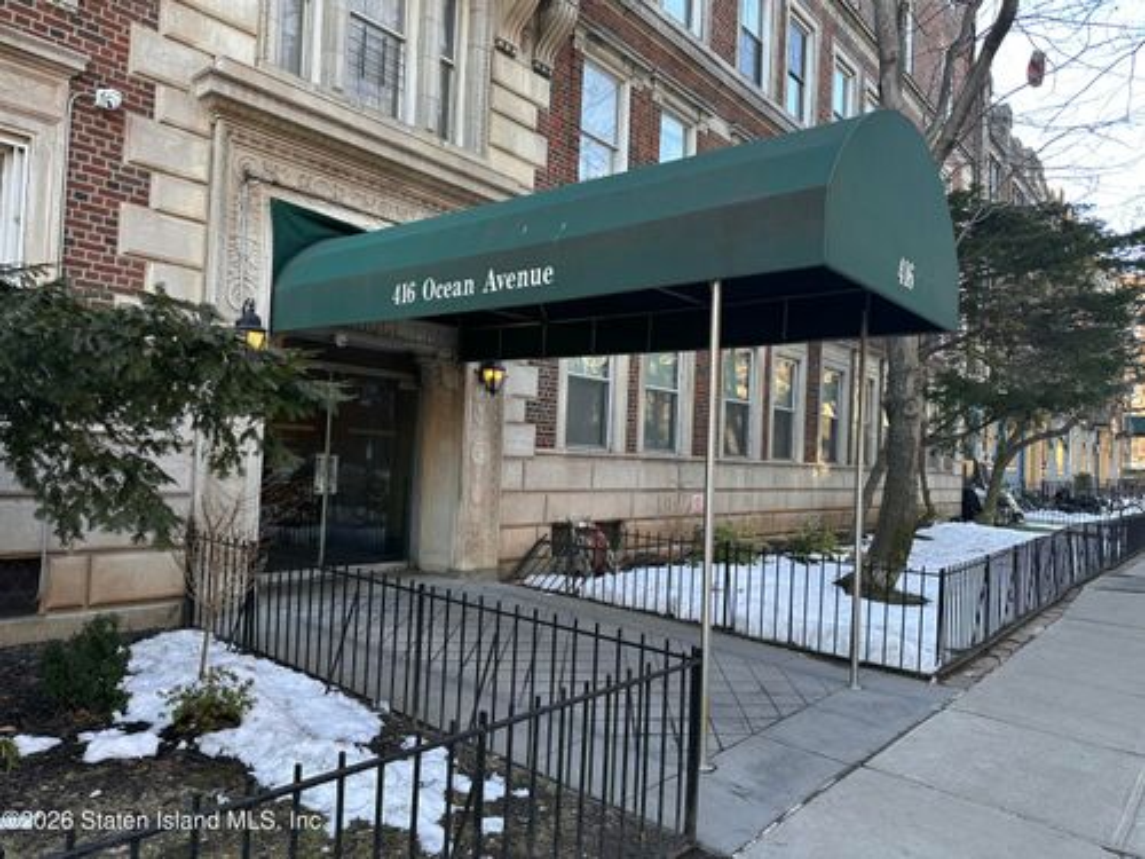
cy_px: 430
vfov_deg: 56.8
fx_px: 794
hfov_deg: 71.6
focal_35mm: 24
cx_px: 572
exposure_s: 1/121
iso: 64
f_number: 1.78
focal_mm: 6.86
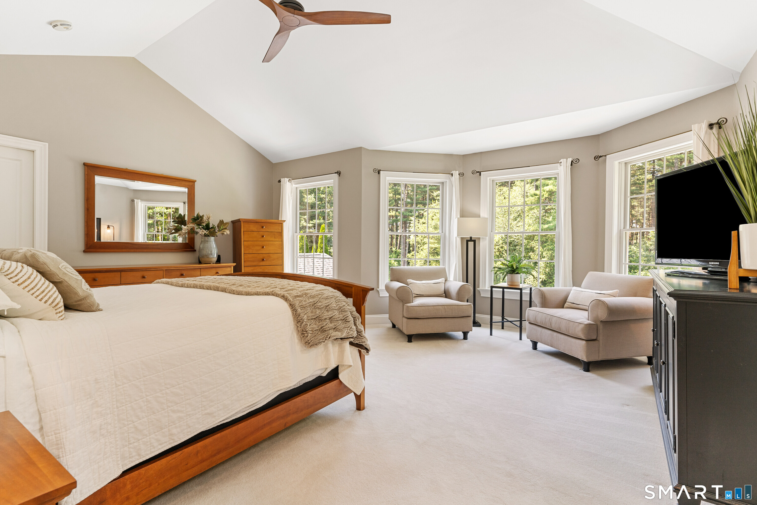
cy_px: 252
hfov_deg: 93.3
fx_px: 357
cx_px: 378
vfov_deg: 70.4
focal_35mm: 17
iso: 320
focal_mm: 17
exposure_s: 1/6
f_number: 8
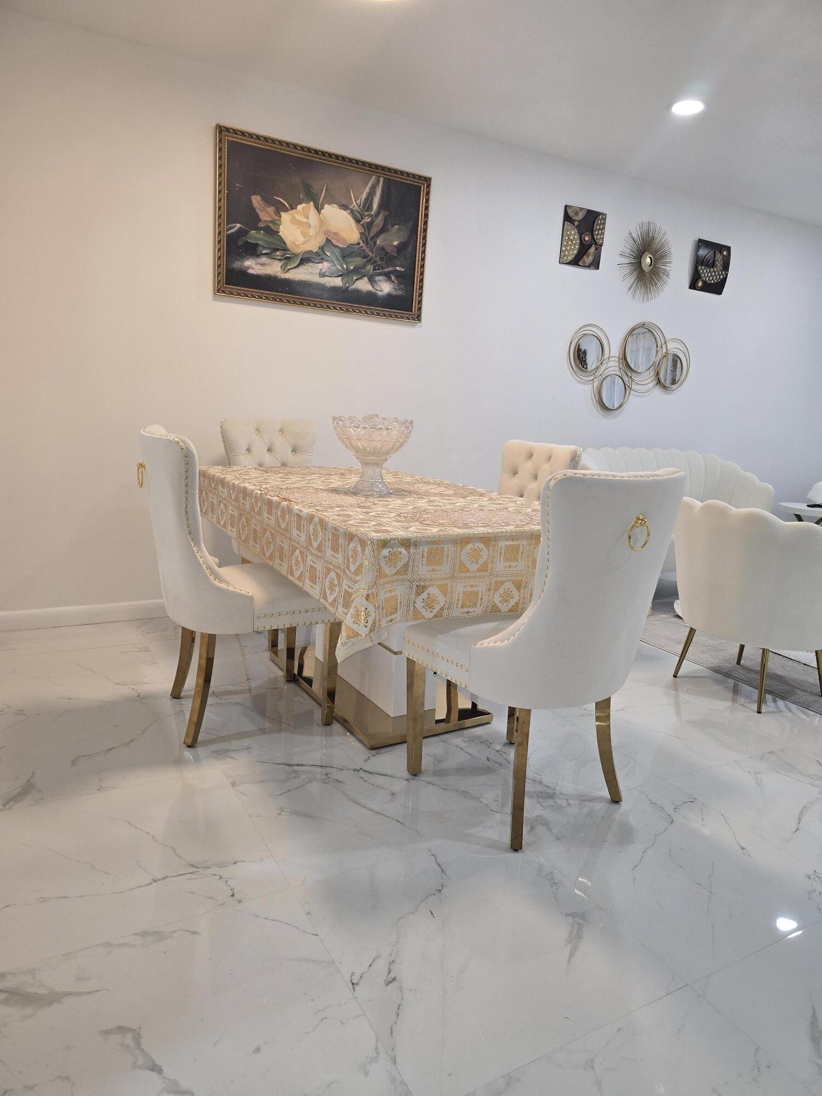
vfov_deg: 73.9
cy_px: 548
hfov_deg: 58.9
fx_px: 728
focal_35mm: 23
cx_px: 411
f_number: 1.7
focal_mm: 6.3
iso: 100
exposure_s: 1/60
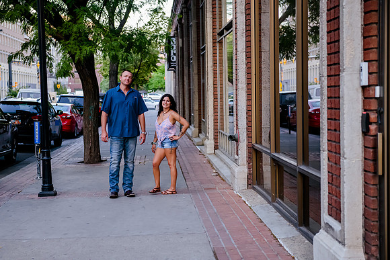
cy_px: 123
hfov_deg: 30.8
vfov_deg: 20.8
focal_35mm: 65
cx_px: 185
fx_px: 708
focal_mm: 62
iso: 2000
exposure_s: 1/200
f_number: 4
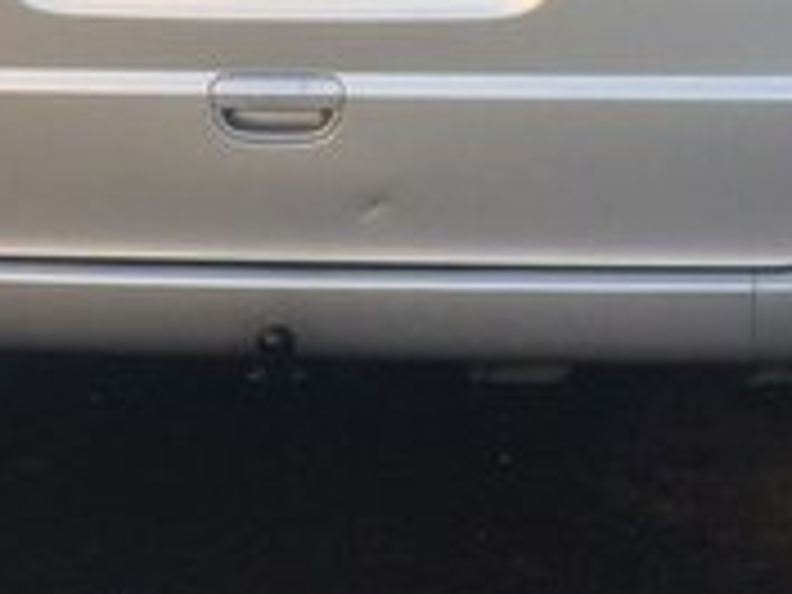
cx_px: 207
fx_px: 2494
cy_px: -241
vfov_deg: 13.0
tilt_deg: -7.0
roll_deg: +2.2
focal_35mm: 109
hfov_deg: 17.9
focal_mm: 4.15
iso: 32
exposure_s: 1/281
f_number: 2.2
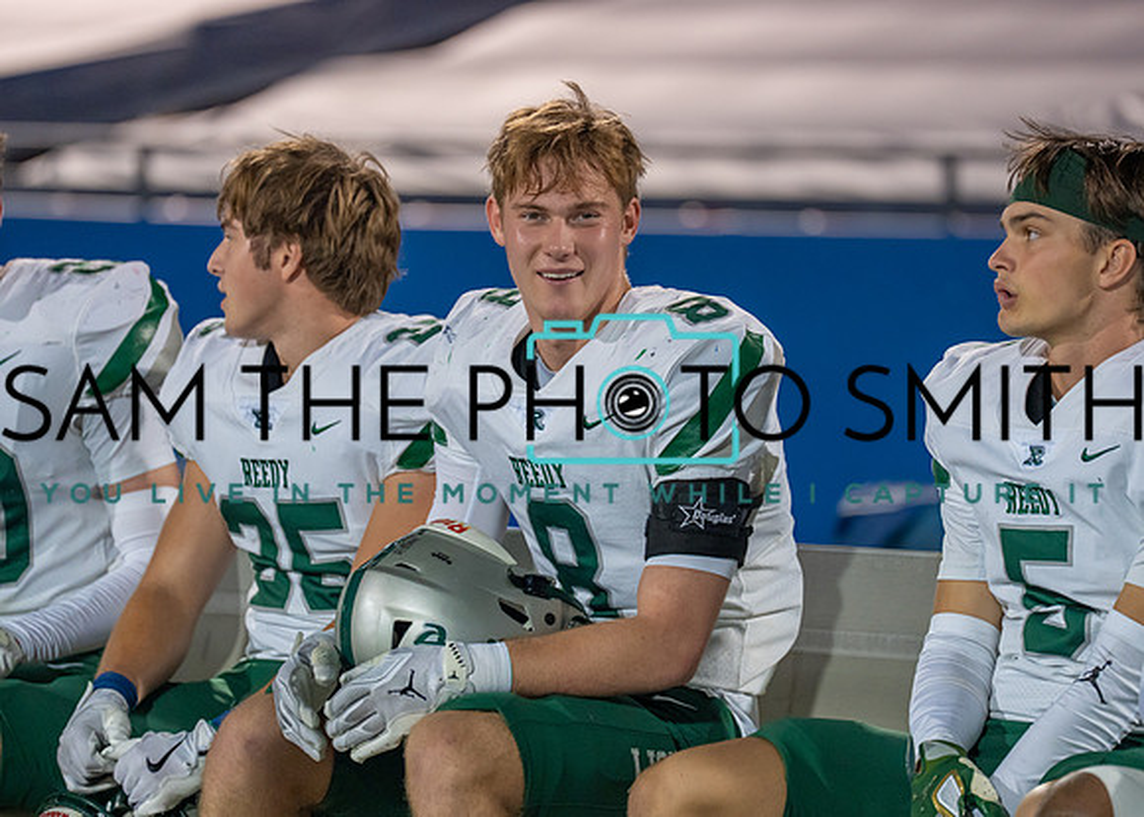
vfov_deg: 5.6
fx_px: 8363
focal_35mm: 257
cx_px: 599
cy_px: 371
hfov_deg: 7.8
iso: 1600
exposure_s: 1/1250
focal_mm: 200
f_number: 2.8
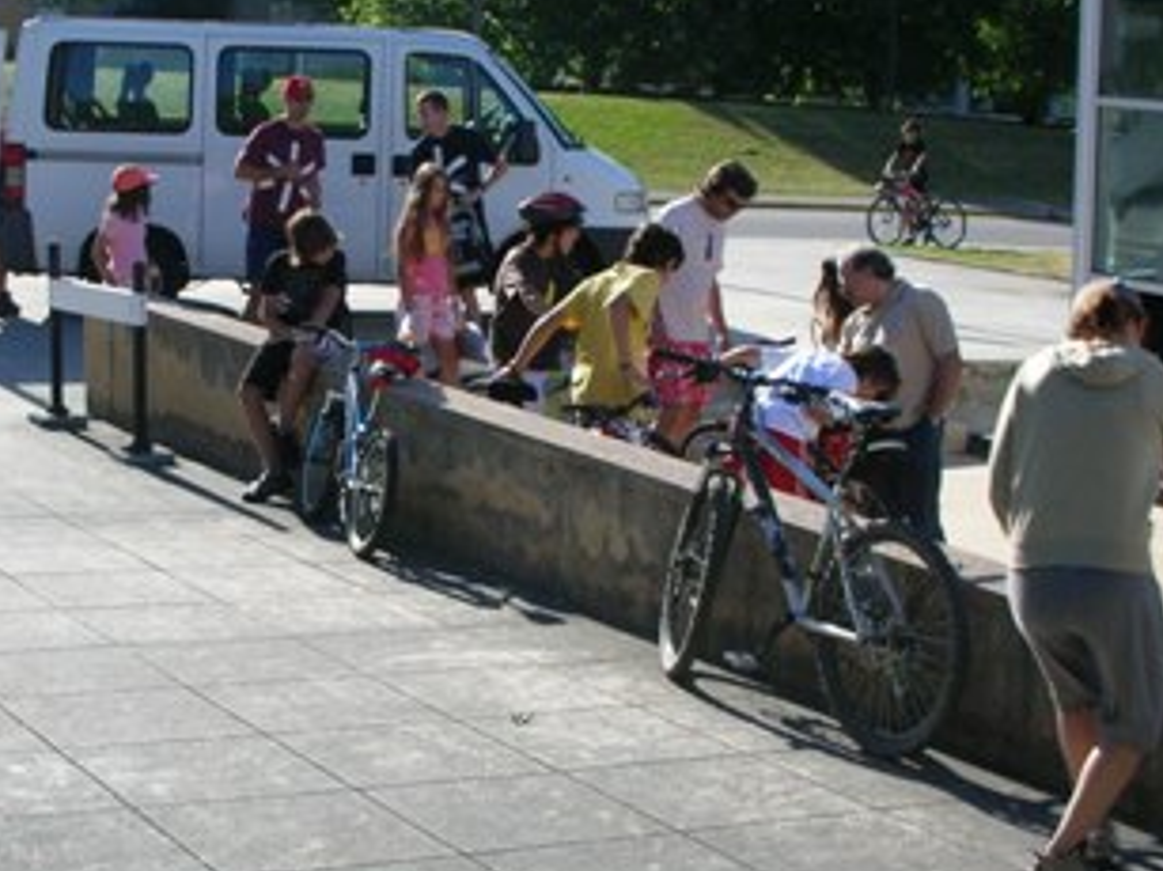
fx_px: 2452
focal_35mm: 73
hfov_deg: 26.5
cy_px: 439
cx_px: 356
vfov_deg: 20.2
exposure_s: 1/61.8
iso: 50
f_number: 8.5
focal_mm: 5.8
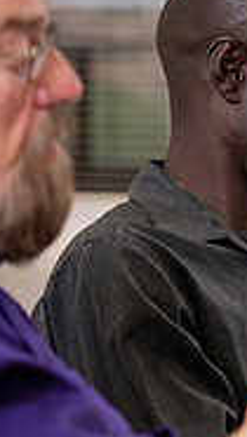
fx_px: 4238
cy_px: 290
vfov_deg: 5.9
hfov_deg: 3.3
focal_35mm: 365
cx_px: 325
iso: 640
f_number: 3.2
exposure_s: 1/200
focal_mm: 112
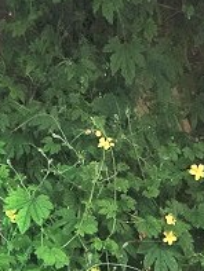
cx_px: 145
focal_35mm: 137
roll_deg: +1.4
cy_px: 455
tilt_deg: +2.9
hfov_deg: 10.8
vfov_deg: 13.2
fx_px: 1075
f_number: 2.2
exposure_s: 1/120
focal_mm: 4.15
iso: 25
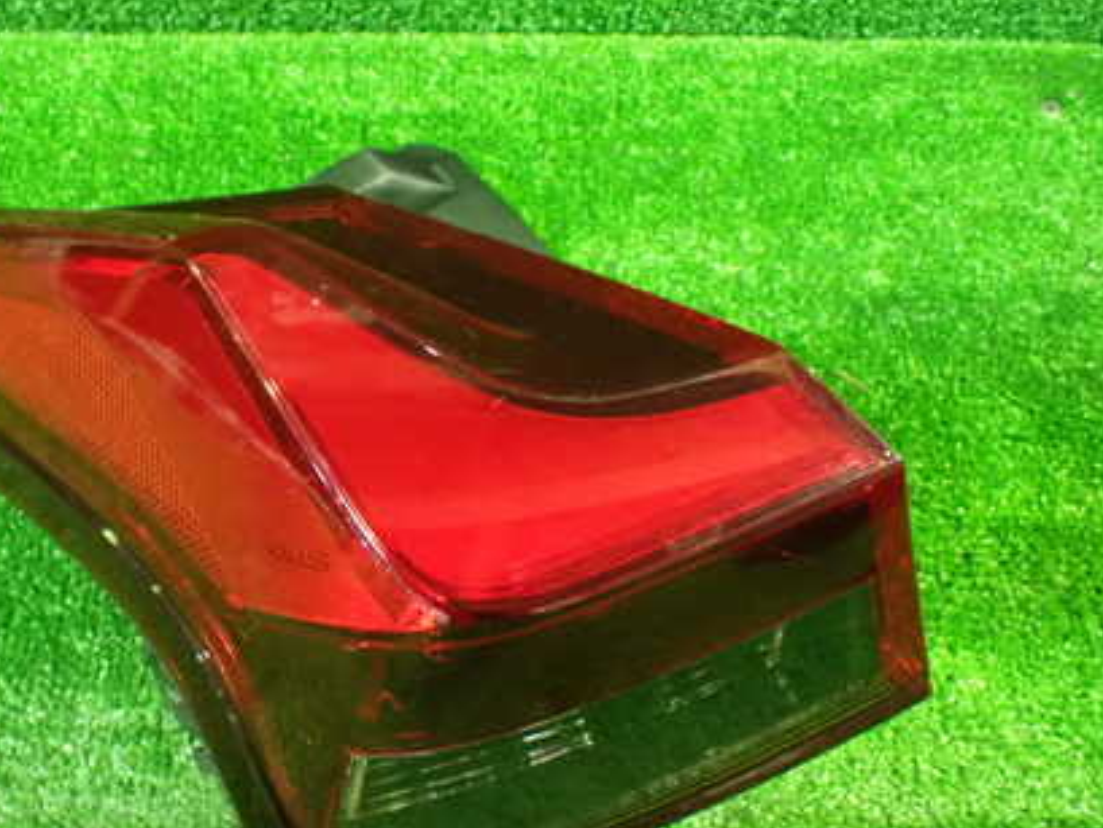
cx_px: 340
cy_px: 467
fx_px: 1402
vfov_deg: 32.9
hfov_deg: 42.2
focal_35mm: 44
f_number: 2.3
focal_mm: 5.4
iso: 1600
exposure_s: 1/30
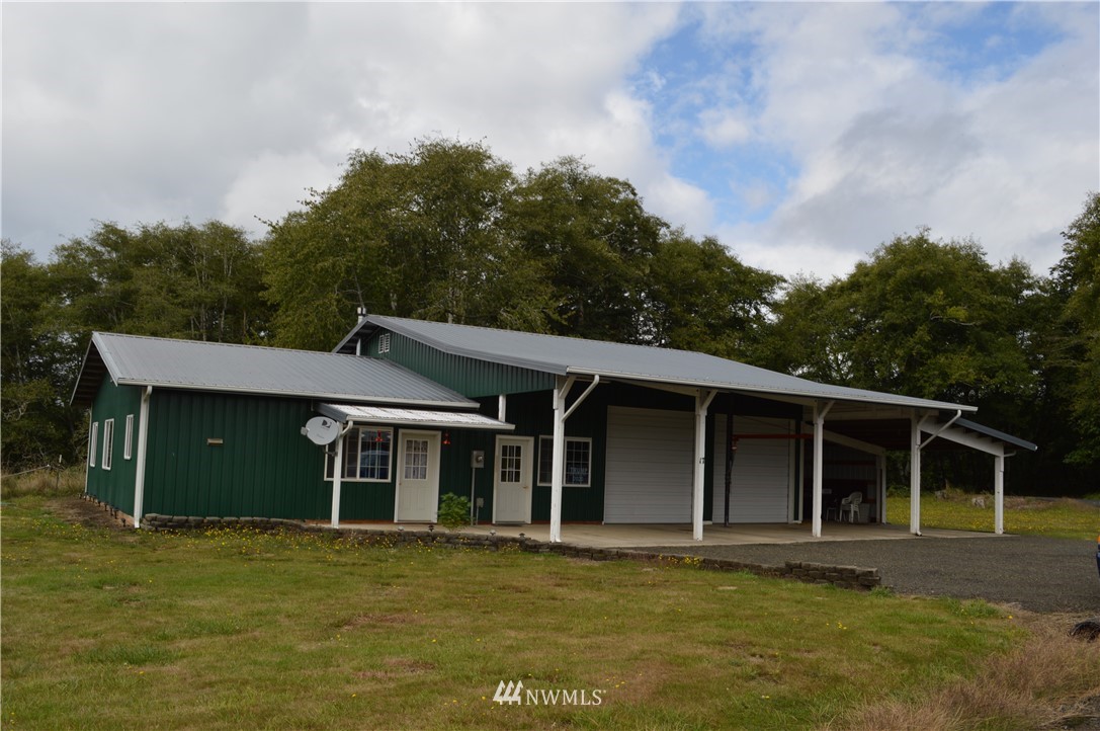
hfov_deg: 62.0
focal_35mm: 30
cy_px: 366
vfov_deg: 43.5
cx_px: 550
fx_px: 916
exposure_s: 1/200
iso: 100
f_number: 7.1
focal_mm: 20
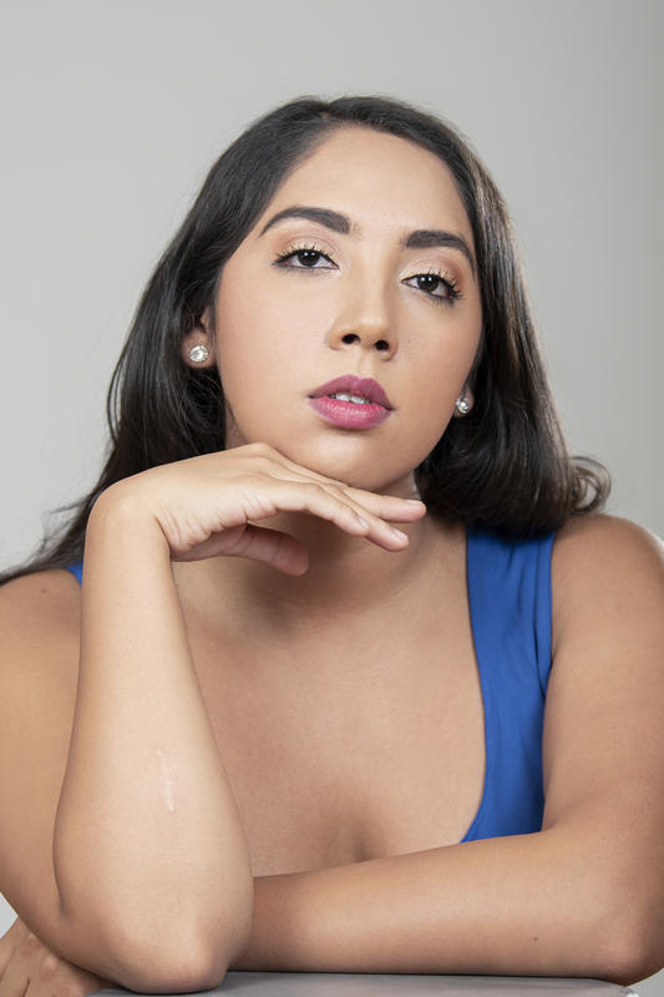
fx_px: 4235
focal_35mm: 153
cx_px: 332
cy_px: 498
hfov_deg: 9.0
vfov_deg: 13.4
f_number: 3.5
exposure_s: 1/160
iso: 100
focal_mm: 102
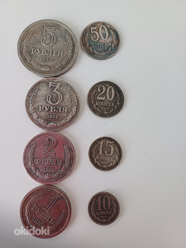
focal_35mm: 25
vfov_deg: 69.4
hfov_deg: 54.9
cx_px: 93
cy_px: 124
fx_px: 179
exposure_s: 1/33.3
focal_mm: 4.65
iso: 320
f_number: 1.8
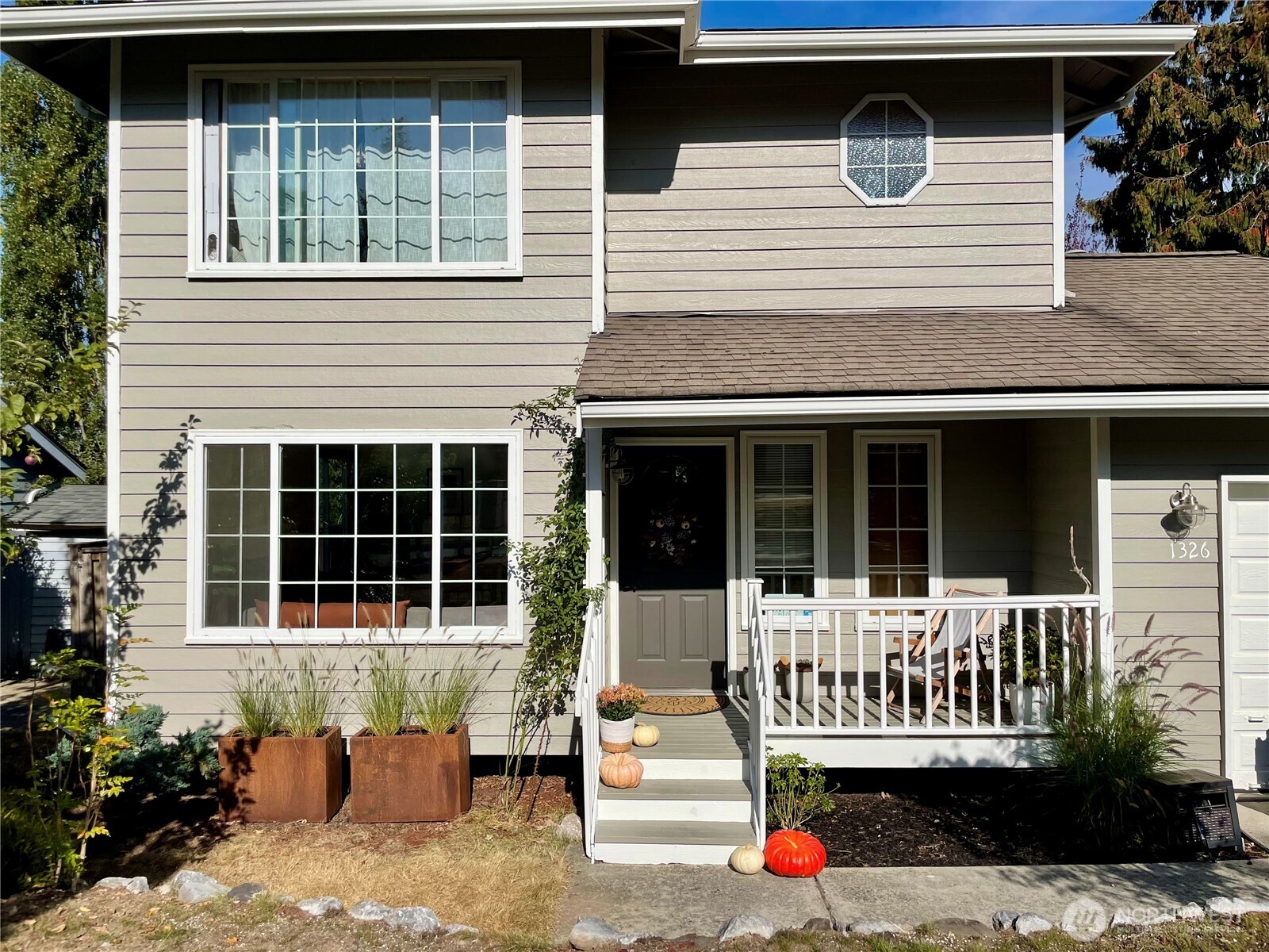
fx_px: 953
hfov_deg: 67.3
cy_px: 476
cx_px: 634
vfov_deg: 53.1
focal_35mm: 26
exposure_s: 1/7299
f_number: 1.6
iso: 32
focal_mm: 4.2
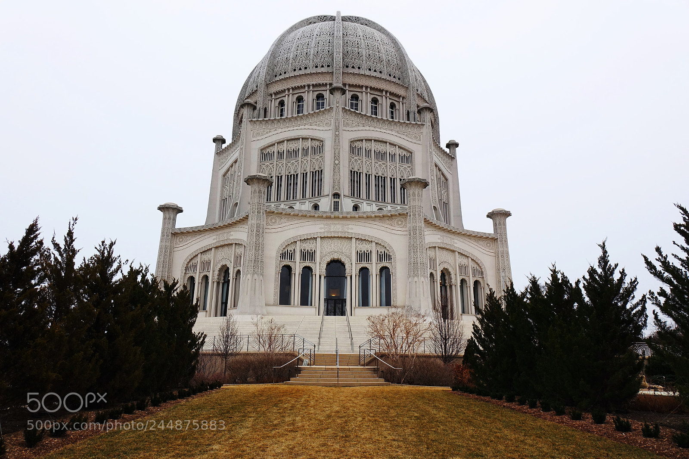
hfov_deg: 71.5
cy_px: 230
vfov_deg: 51.3
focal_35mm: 25
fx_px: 478
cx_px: 344
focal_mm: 9.28
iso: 125
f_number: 7.1
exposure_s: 1/100
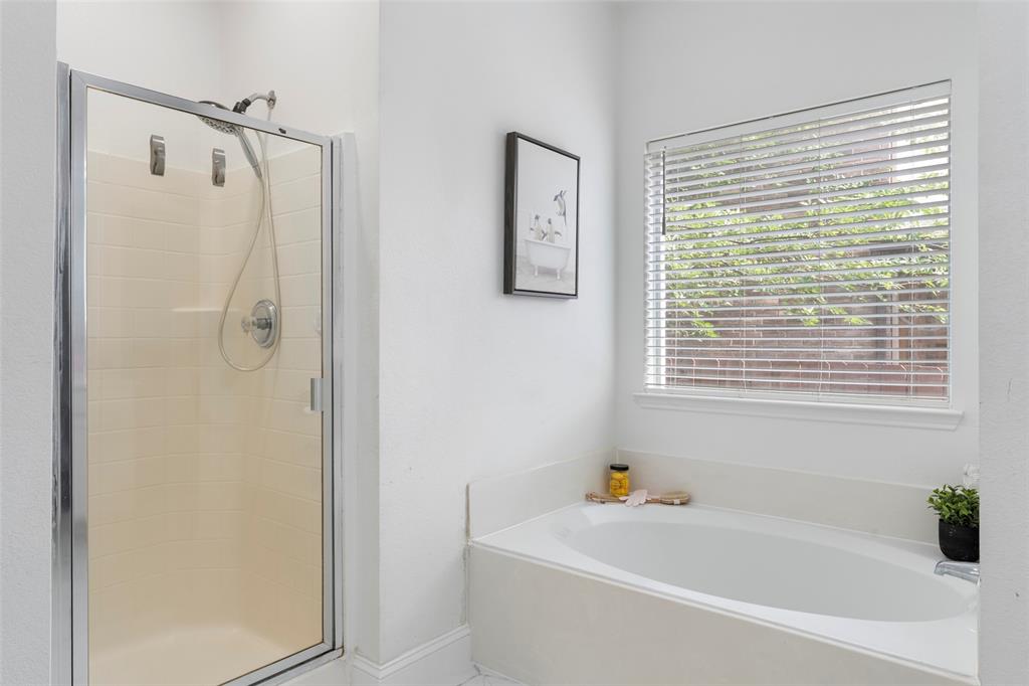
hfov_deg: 76.1
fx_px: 657
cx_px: 514
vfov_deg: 55.1
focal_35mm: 23
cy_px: 343
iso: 400
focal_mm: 23
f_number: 10
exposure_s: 1/3
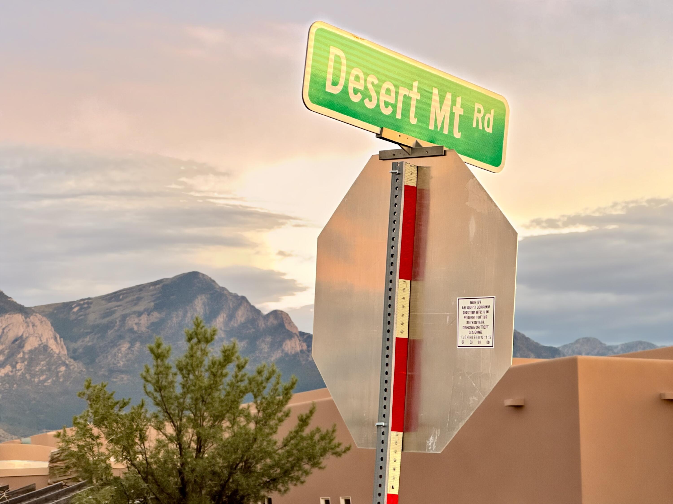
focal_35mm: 100
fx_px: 1944
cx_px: 336
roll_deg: +1.0
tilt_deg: +5.3
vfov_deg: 14.8
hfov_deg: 19.6
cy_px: 252
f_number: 2.8
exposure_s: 1/102
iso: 500
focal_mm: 16.89
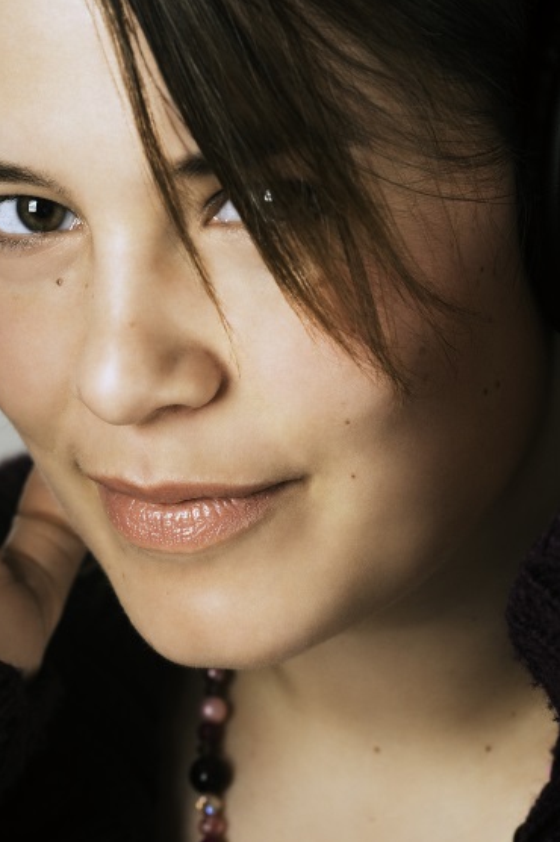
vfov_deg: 12.1
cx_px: 244
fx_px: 3971
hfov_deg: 8.1
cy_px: 430
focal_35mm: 170
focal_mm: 105
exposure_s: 1/250
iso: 200
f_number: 6.3
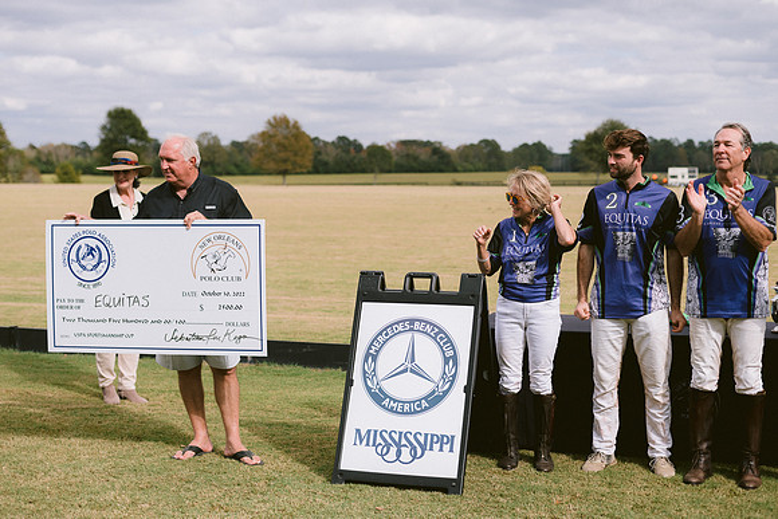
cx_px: 381
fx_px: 1171
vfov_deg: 25.0
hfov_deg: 36.7
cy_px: 241
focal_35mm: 54
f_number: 2.8
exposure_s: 1/5000
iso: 200
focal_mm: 50
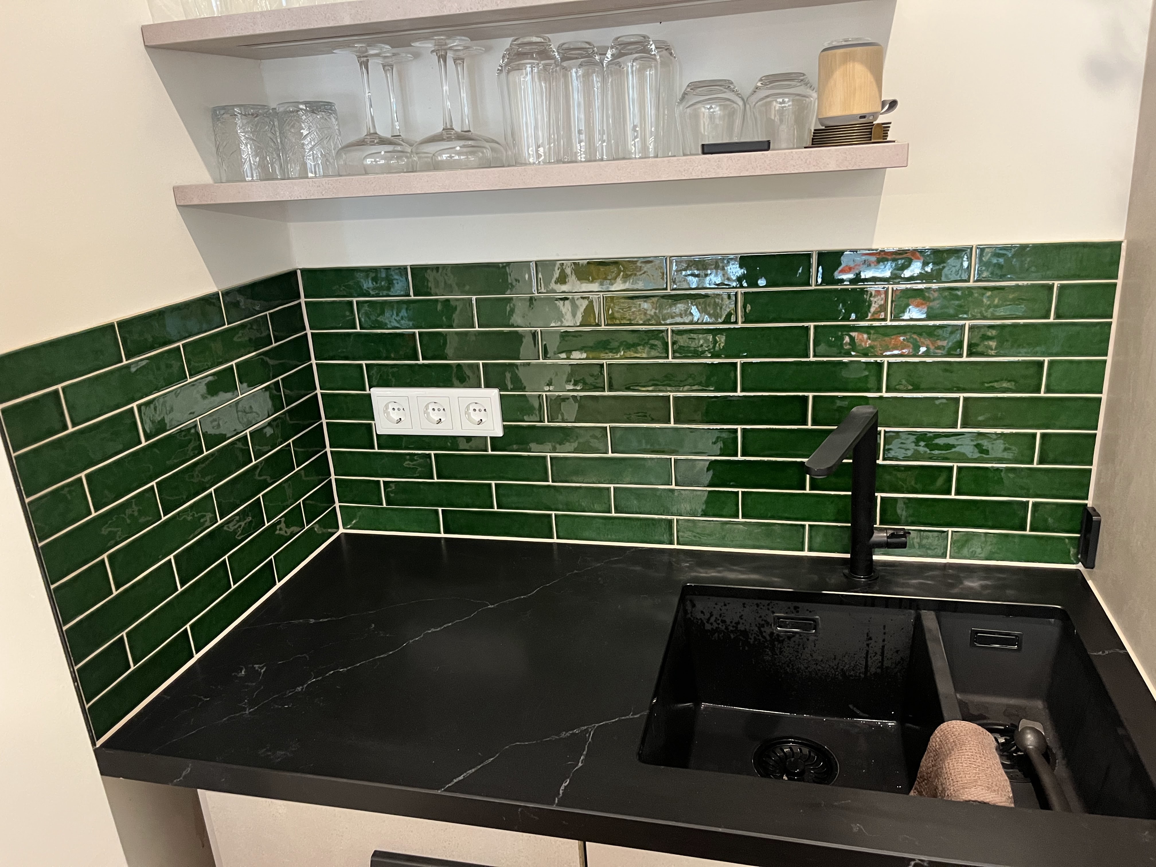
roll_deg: +4.0
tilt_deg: -20.5
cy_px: 434
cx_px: 578
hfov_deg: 67.3
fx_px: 868
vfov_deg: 53.1
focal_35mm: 26
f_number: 1.6
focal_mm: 5.1
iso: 500
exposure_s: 1/59
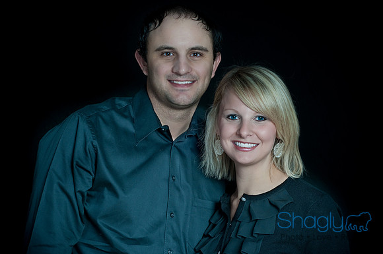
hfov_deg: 27.0
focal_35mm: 75
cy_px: 127
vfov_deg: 18.1
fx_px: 797
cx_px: 192
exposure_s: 1/200
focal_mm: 50
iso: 100
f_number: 8
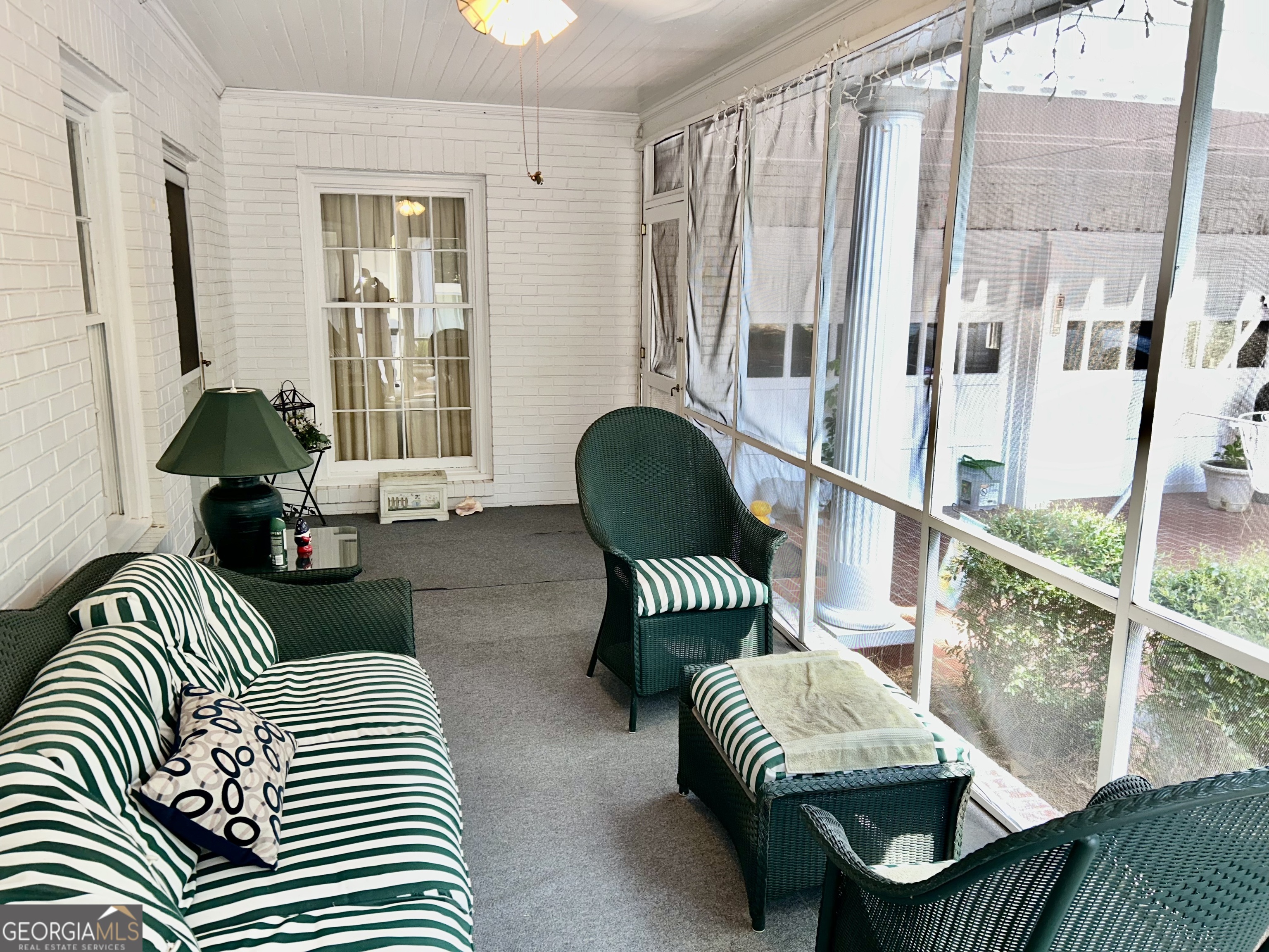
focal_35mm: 26
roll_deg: -0.4
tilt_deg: -12.0
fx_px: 953
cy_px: 476
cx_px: 634
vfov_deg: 53.1
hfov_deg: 67.3
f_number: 1.5
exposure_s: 1/30
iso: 40
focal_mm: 5.7
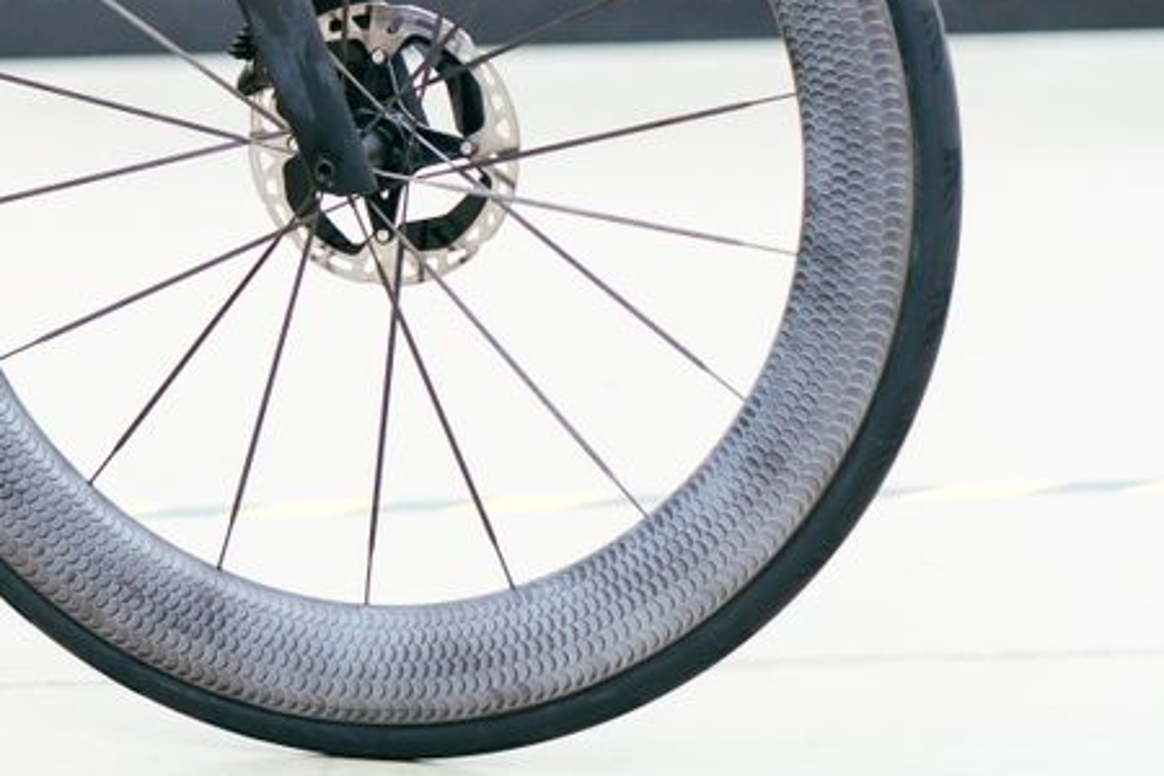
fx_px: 7824
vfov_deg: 5.6
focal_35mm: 242
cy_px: -198
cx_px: -380
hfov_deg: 8.4
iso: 250
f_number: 2.2
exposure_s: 1/100
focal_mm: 85
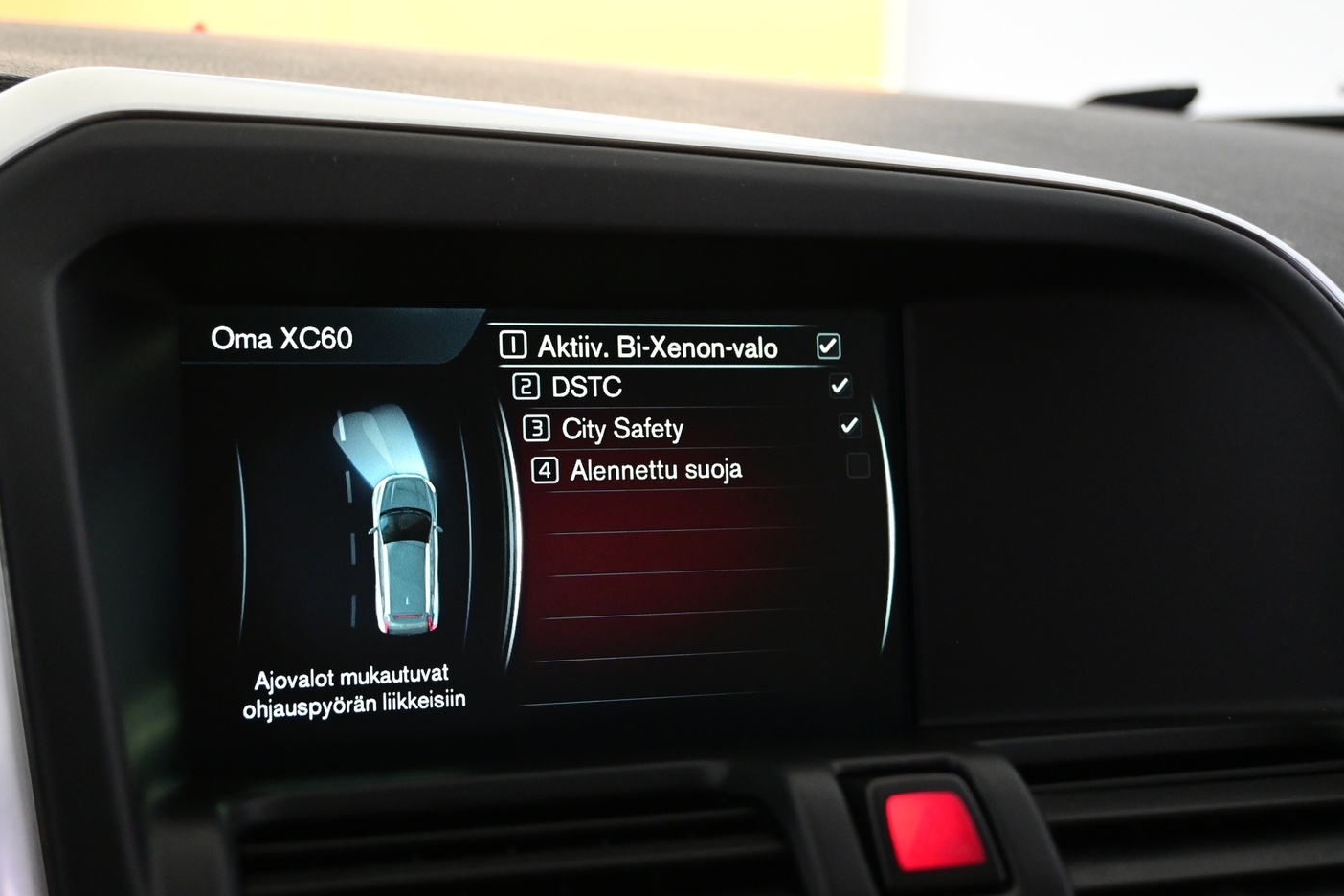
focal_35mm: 46
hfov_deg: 42.8
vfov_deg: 29.3
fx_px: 1712
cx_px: 601
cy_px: 466
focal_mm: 26.5
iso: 1800
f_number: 4.5
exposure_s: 1/40
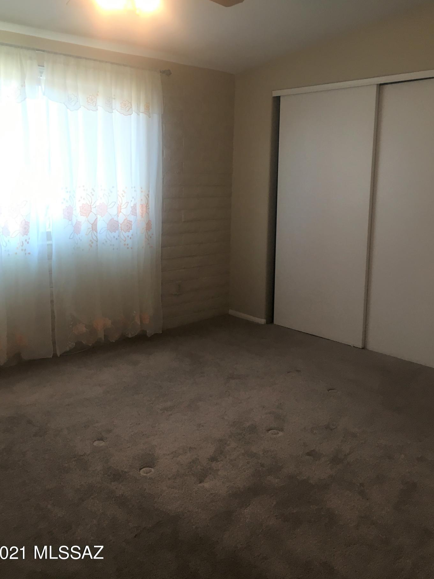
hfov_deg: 44.1
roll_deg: -0.7
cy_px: 262
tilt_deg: -8.5
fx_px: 535
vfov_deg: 56.7
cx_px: 214
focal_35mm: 32
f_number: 2.2
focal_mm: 4.15
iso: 25
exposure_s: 1/40
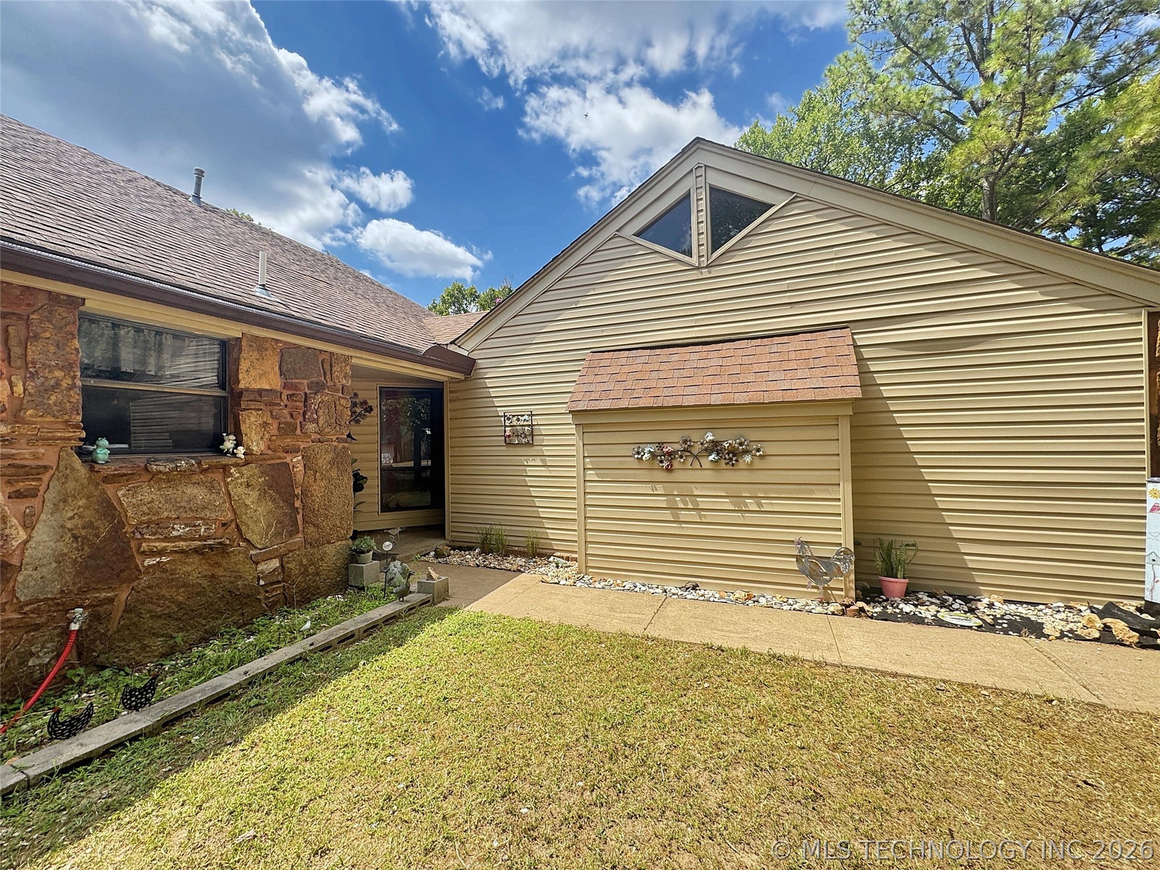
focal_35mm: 14
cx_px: 580
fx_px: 469
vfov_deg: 85.7
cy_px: 435
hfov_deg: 102.1
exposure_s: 1/435
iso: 40
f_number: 2.2
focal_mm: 2.2
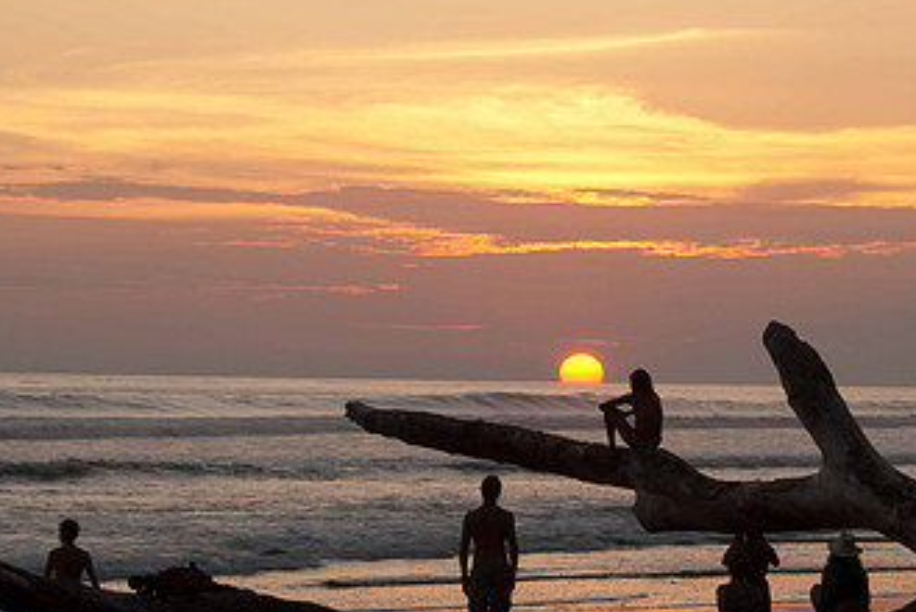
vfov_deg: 8.0
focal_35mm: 172
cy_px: 414
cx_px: 643
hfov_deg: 11.9
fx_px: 4377
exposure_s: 1/15
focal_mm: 65
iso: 100
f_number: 16
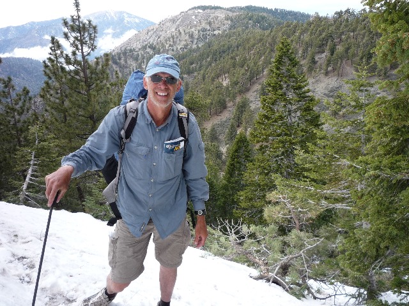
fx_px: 378
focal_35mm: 32
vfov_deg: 44.2
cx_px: 204
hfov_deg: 56.8
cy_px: 153
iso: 100
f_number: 4
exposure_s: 1/250
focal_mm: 5.2
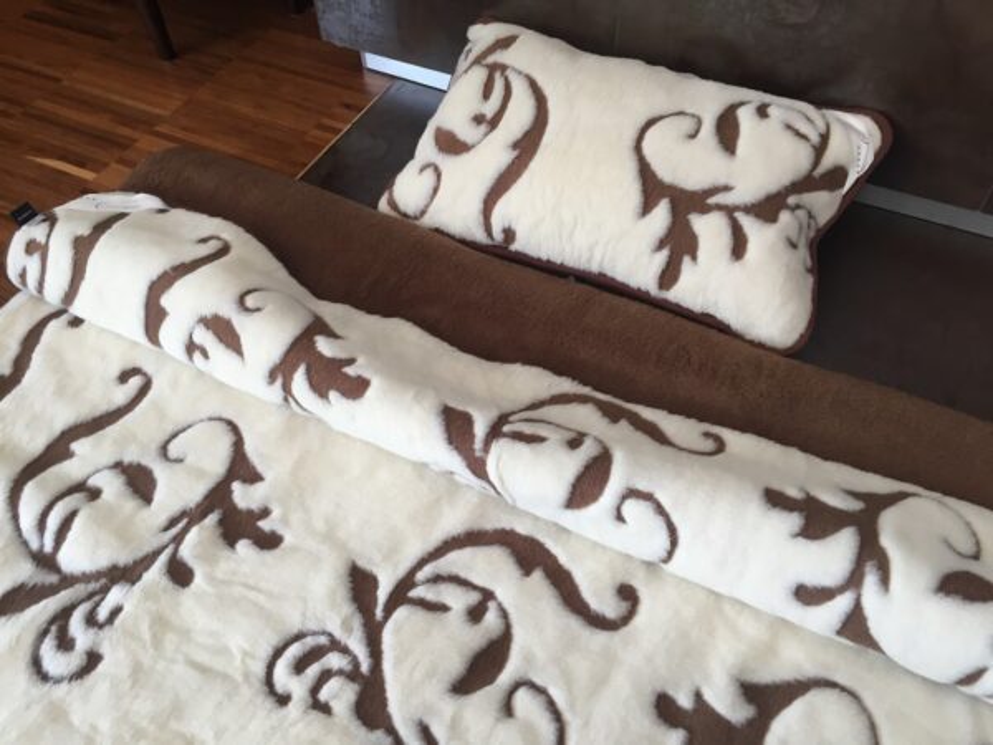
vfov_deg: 48.2
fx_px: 832
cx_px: 496
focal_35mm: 29
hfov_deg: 61.7
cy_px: 372
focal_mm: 4.15
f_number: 2.2
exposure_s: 1/33
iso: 32
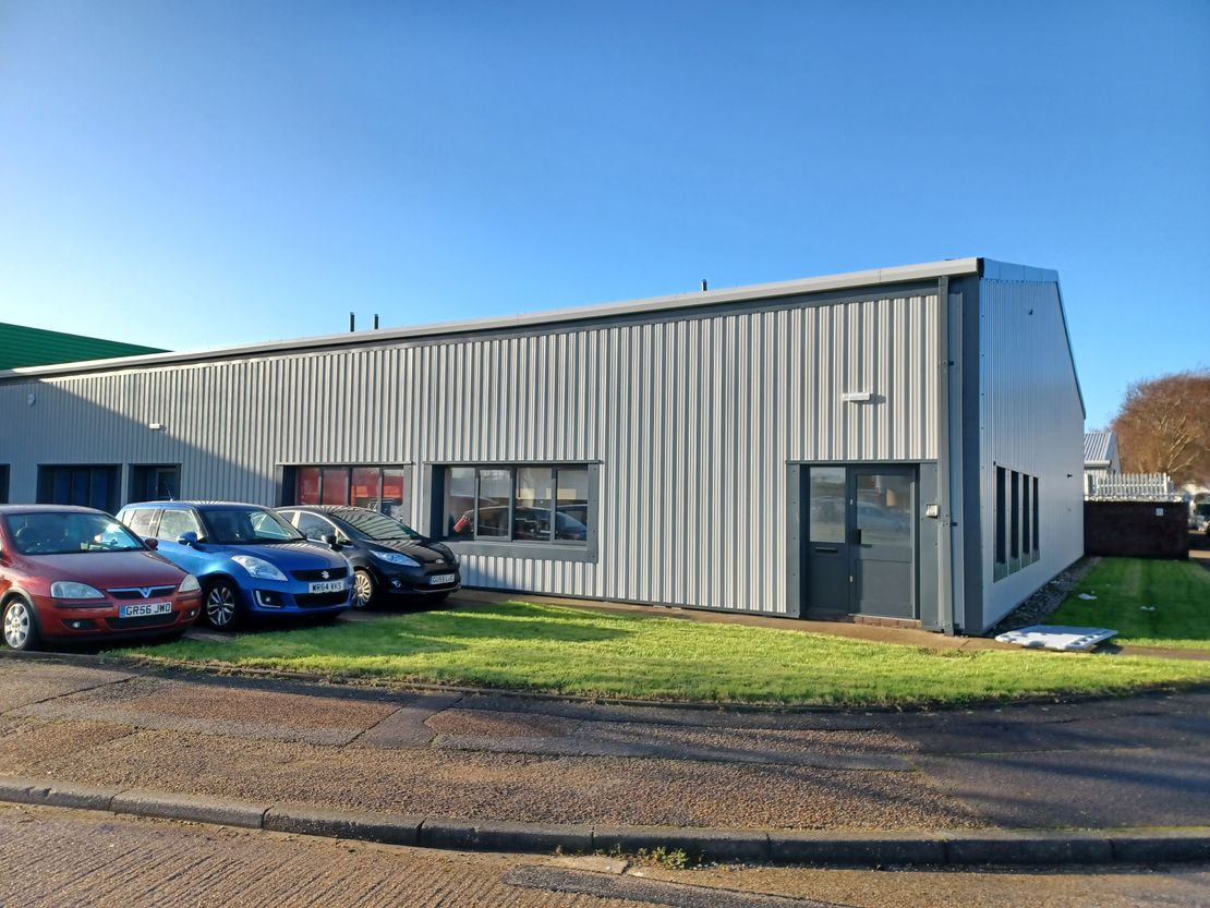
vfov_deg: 54.9
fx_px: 874
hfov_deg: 69.4
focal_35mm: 25
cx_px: 605
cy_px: 454
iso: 32
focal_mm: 4.6
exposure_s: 1/269
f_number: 1.8
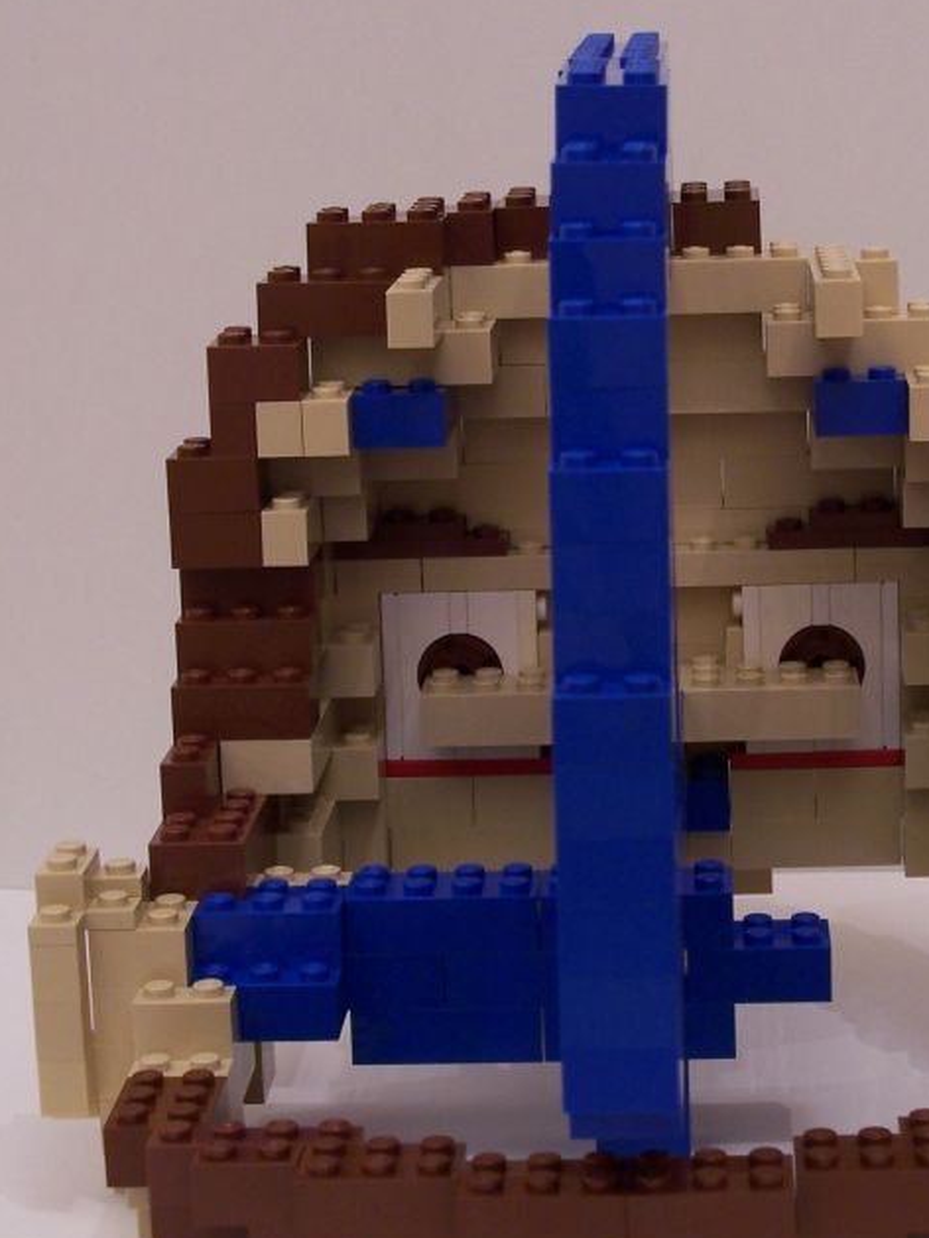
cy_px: 604
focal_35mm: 96
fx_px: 3434
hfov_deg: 15.4
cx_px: 624
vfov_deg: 20.4
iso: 80
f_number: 3.1
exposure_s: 1/3
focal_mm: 9.8
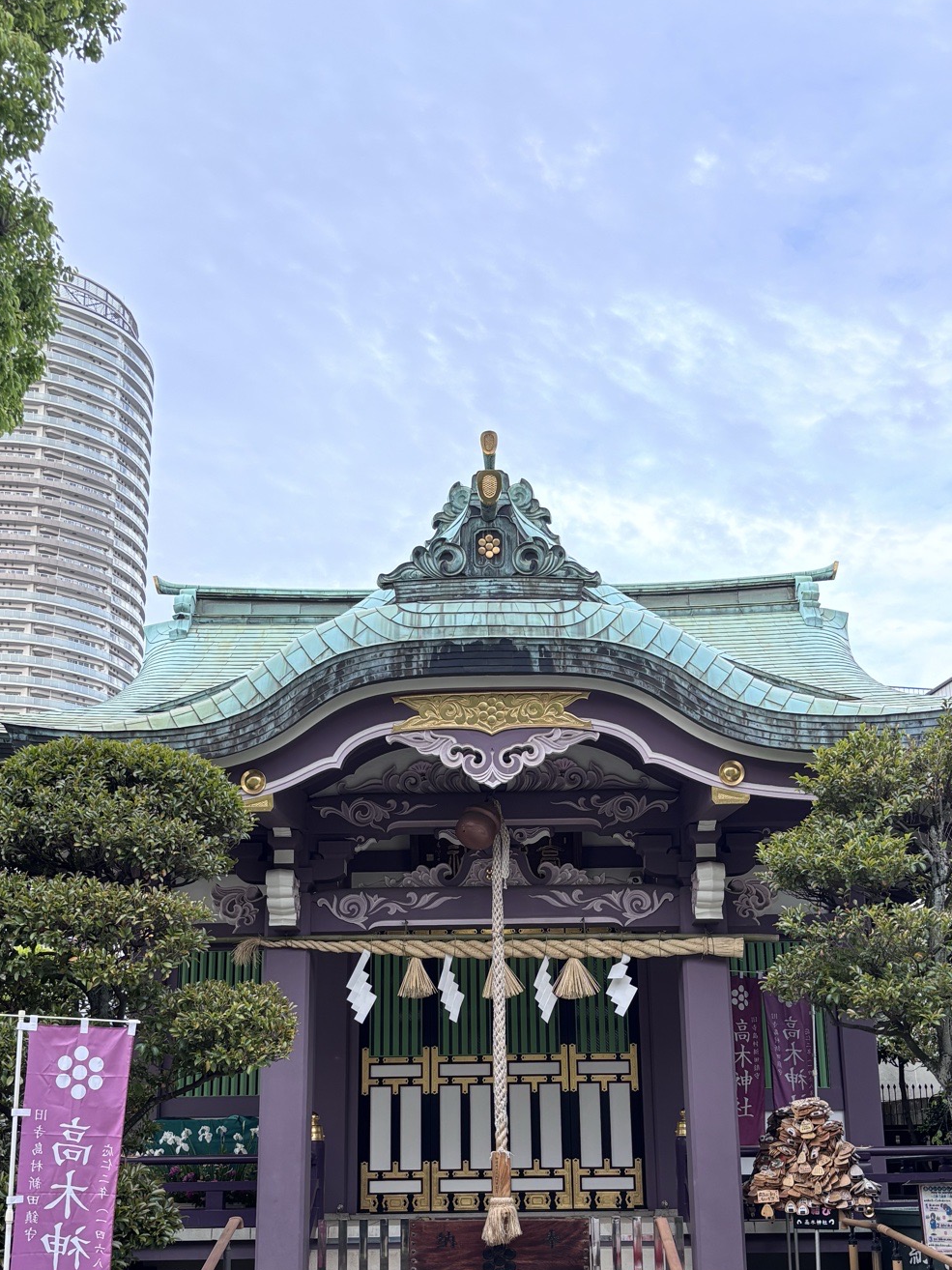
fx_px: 1394
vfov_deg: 48.0
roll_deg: +0.0
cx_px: 489
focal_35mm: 38
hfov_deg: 37.7
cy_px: 873
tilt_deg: +13.0
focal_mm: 5.96
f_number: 1.6
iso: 125
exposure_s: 1/100
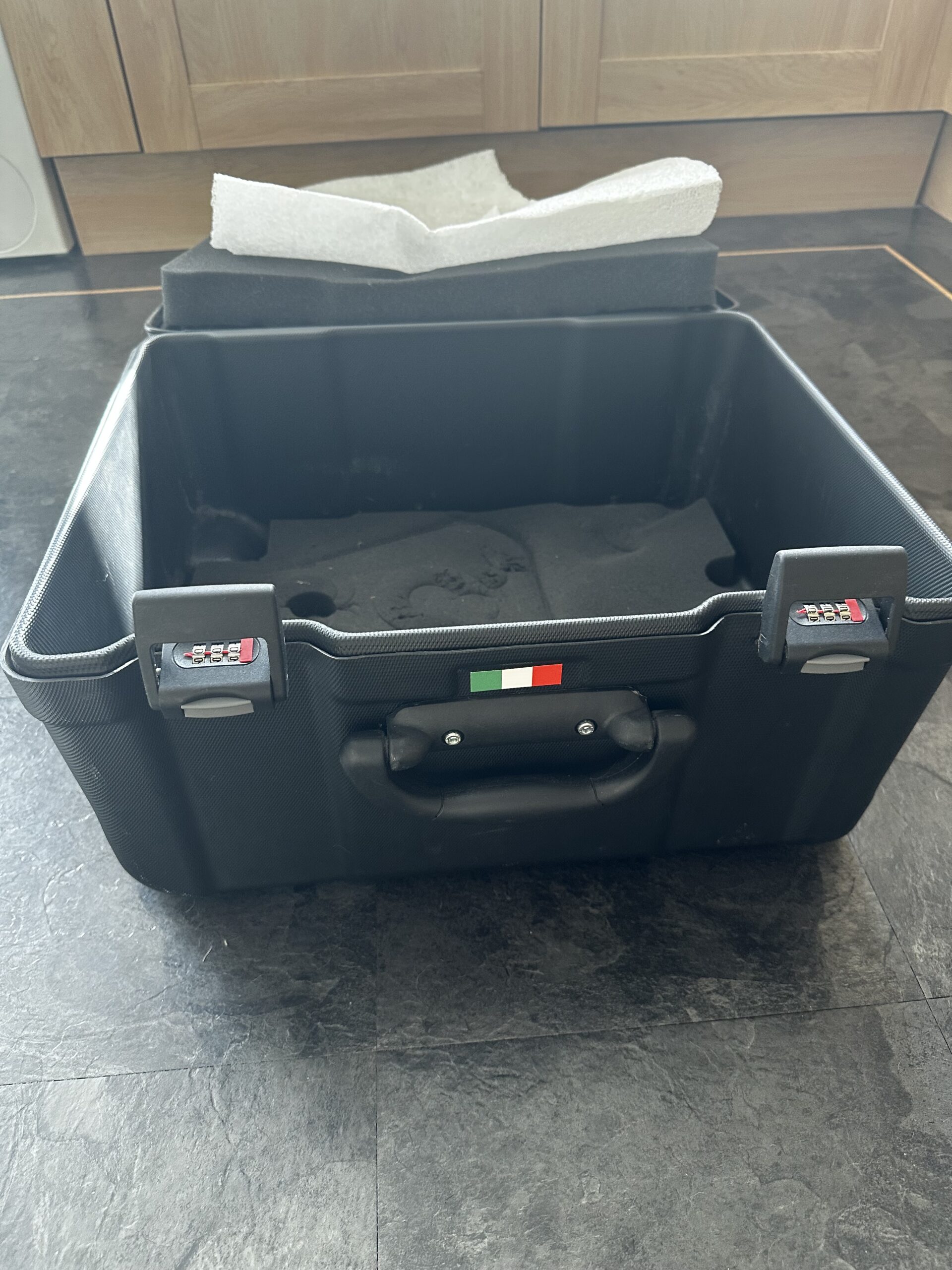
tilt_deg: -41.7
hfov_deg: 56.8
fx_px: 880
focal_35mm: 24
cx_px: 476
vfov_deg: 71.6
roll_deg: +2.5
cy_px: 635
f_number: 1.78
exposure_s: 1/94
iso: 250
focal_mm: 6.86
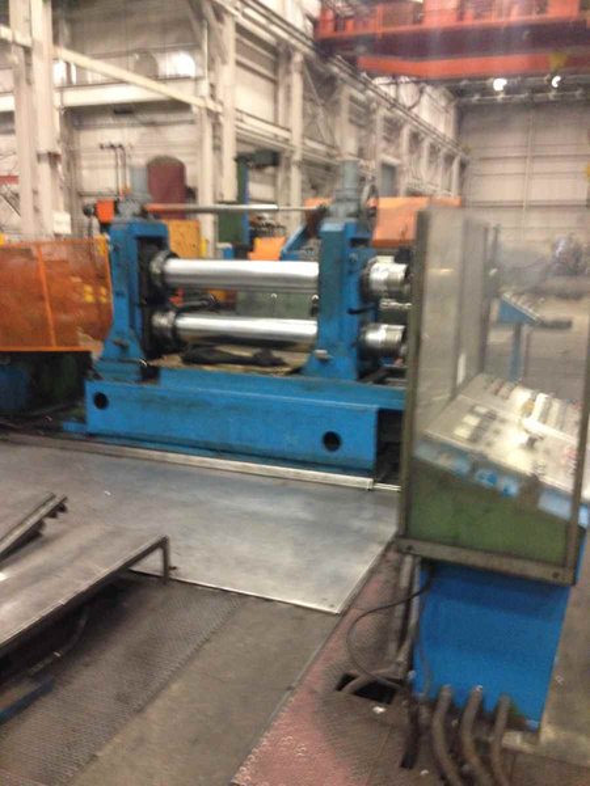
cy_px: 393
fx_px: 750
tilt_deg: -7.1
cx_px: 295
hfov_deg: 42.9
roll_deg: -2.6
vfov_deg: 55.4
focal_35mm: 33
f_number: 2.4
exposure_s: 1/20
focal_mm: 4.12
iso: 320
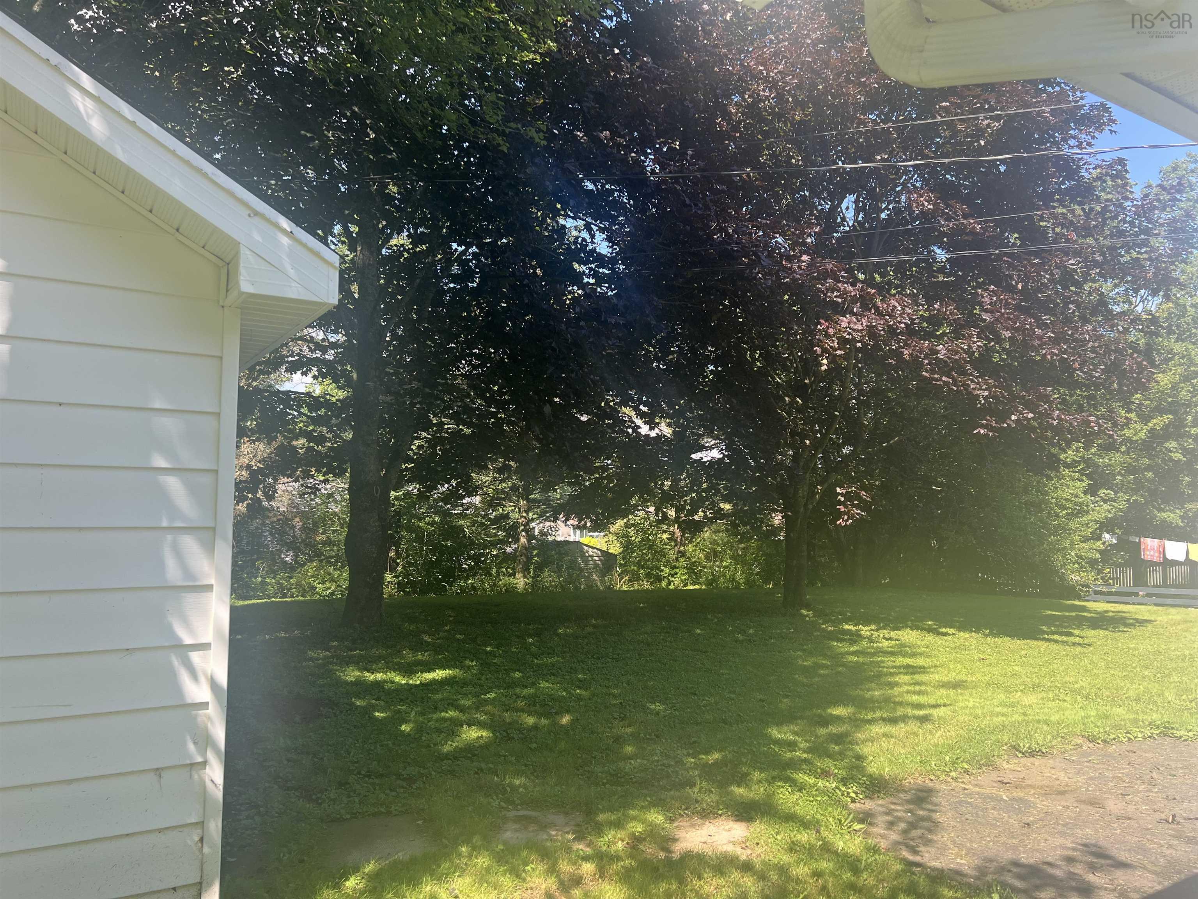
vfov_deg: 53.1
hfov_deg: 67.3
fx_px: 900
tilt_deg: +3.7
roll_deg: +0.1
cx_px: 599
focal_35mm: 26
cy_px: 450
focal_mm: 5.7
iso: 50
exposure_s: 1/552
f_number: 1.5
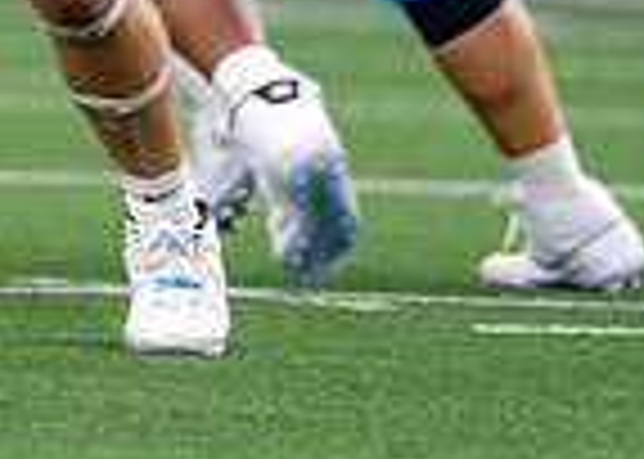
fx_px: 20000
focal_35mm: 1094
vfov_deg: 1.3
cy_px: -431
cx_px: -821
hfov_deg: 1.8
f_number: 2.8
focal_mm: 200
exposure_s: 1/1000
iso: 1600
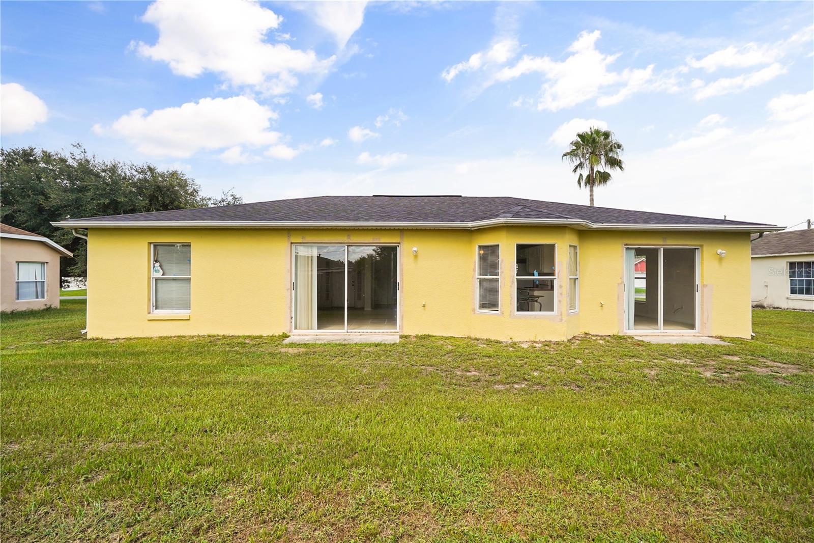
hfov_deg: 96.7
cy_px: 272
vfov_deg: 73.7
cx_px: 407
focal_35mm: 16
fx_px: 362
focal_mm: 16
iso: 200
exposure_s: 1/1600
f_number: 4
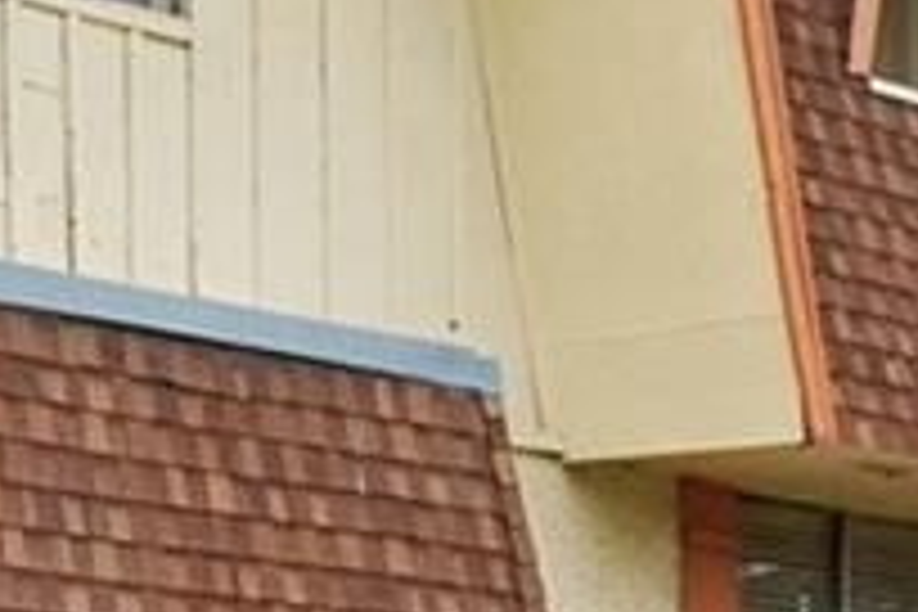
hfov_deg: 10.1
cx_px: -1598
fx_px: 4207
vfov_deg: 8.3
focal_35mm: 165
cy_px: 230
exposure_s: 1/640
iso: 400
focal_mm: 14
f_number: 8
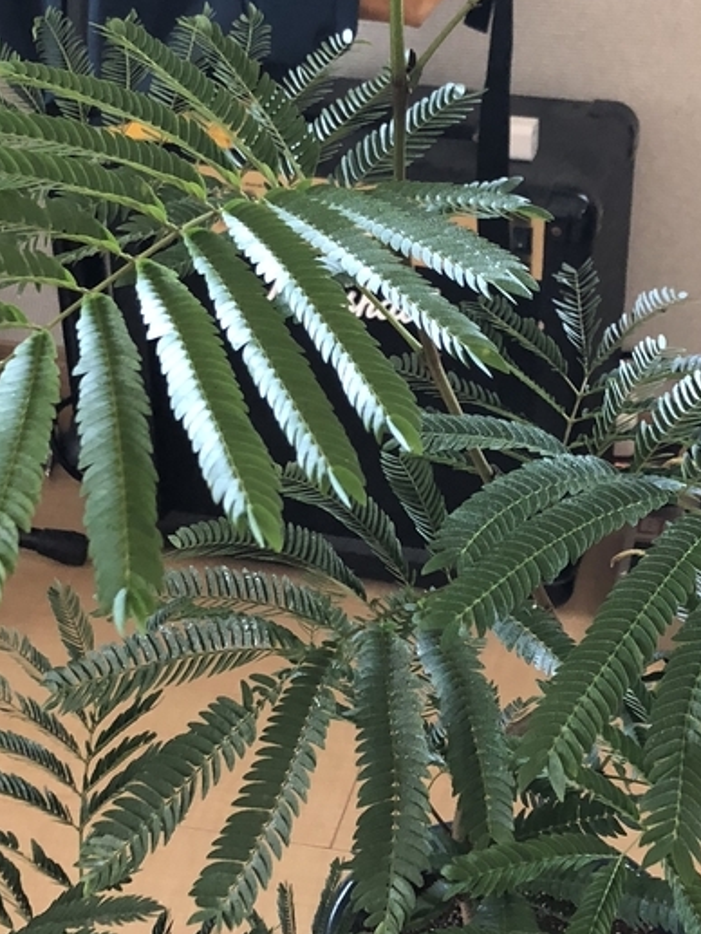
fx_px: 1754
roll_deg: -1.5
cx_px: 423
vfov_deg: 29.8
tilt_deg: -32.7
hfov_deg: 22.6
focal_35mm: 65
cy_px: 511
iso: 80
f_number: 1.8
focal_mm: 3.99
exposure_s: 1/15
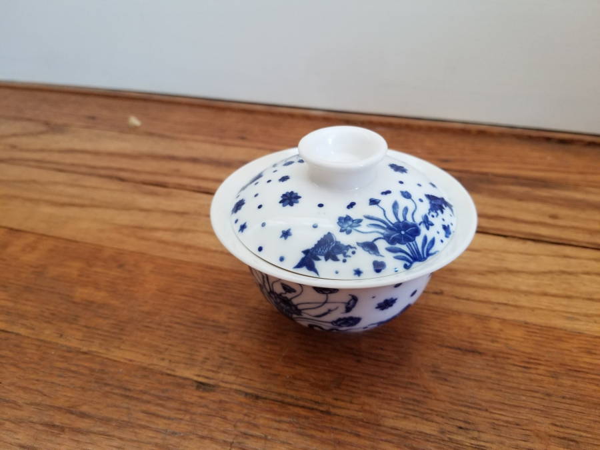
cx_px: 300
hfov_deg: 67.3
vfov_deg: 53.1
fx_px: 451
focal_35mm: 26
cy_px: 225
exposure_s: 1/60
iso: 200
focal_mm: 4.25
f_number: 1.7
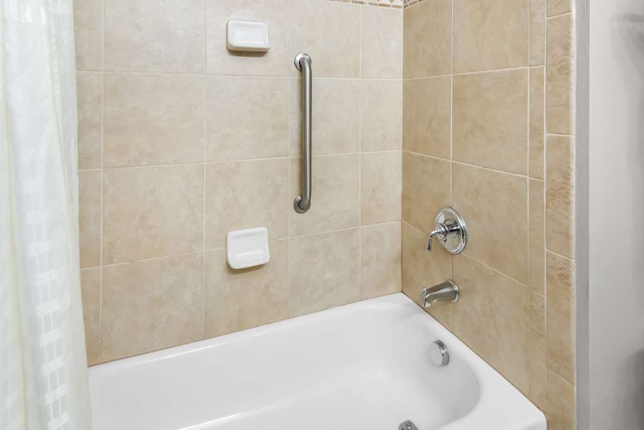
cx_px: 322
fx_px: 295
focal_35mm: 16
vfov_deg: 72.1
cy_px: 215
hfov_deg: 95.0
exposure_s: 1/4
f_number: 8
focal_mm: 11
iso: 800
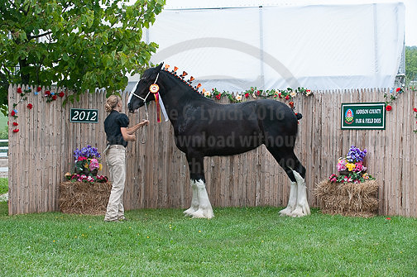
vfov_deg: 15.2
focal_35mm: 90
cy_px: 138
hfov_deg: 22.6
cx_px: 208
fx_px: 1041
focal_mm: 90
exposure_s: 1/1000
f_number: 5.6
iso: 2000
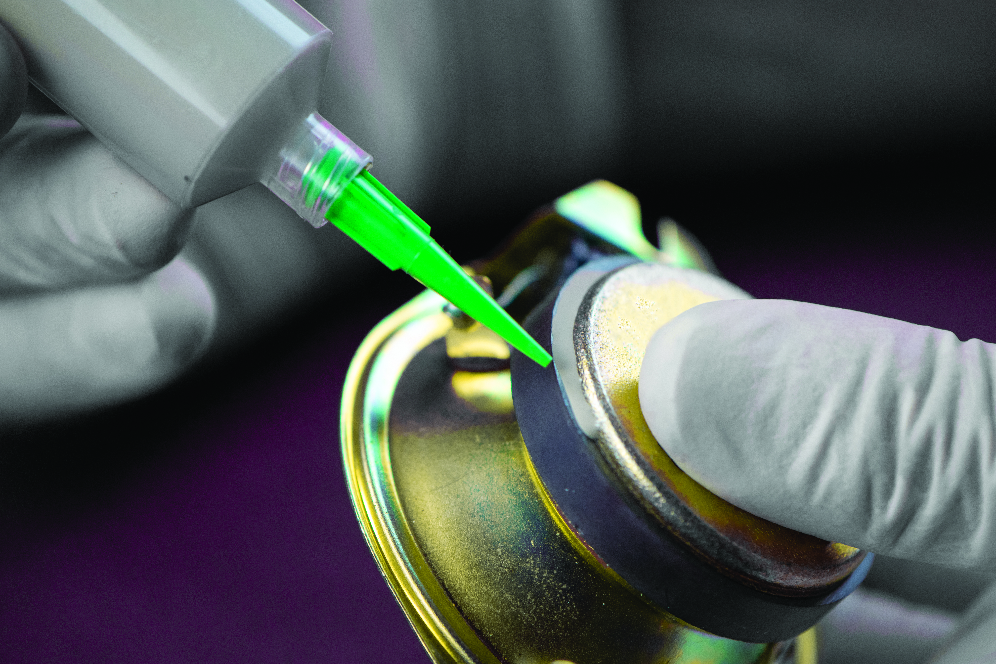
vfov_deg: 10.7
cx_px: 498
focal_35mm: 129
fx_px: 3555
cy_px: 331
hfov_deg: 15.9
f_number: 3.8
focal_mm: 85
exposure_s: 1/125
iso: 400
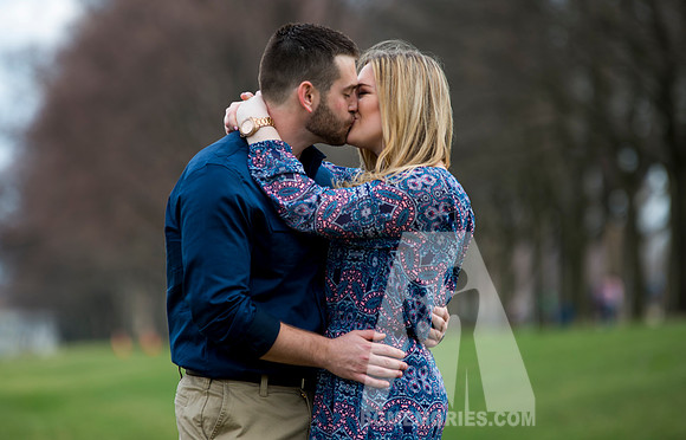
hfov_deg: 8.4
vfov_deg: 5.4
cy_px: 201
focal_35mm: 247
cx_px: 354
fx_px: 4656
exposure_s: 1/500
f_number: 3.5
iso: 160
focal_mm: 200
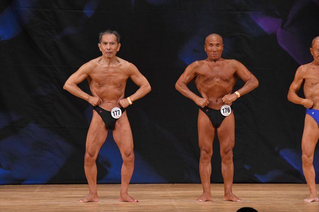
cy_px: 106
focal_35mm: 300
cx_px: 160
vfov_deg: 4.6
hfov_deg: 6.9
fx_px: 2657
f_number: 5.6
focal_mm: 200
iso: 3200
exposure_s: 1/400
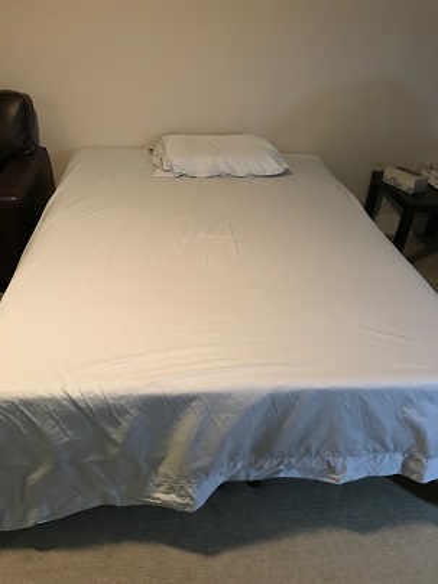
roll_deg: -3.4
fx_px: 472
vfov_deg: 63.4
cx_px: 219
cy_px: 292
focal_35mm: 28
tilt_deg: -32.8
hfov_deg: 49.7
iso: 80
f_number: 1.8
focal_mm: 3.99
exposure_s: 1/8
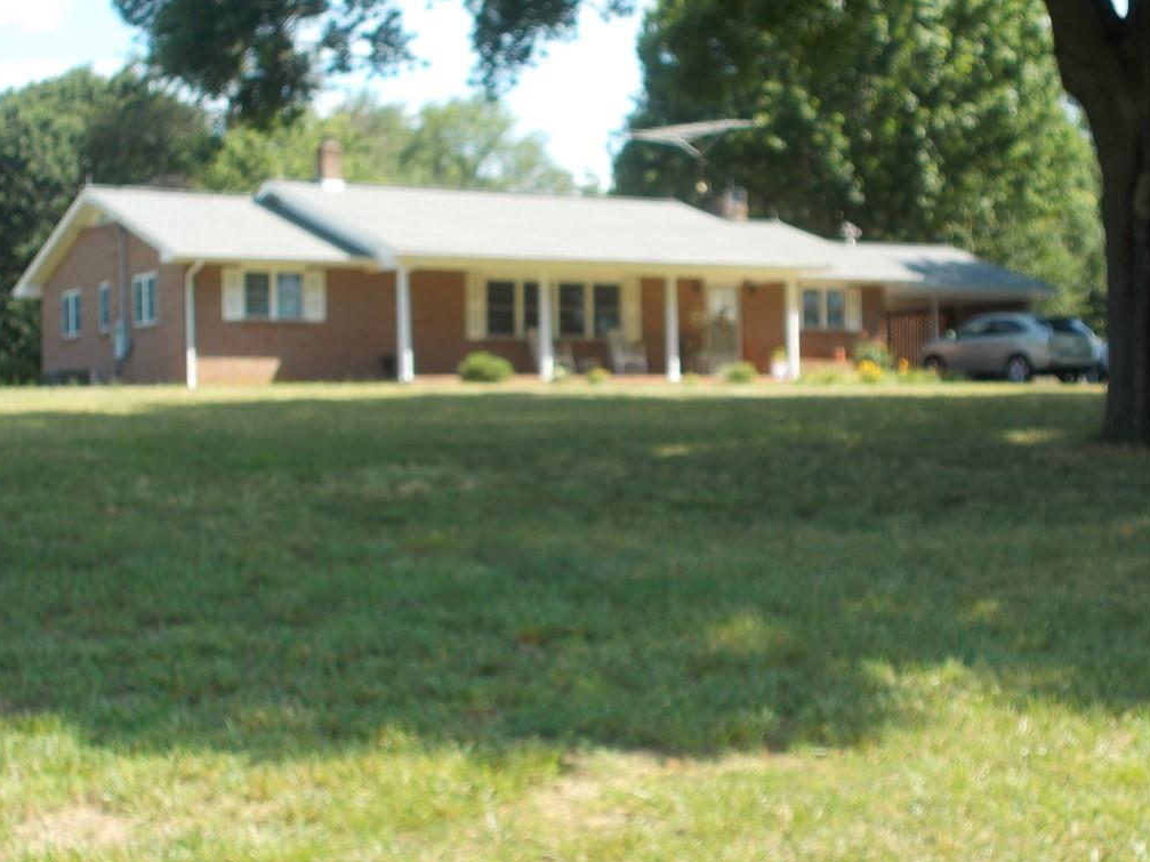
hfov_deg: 32.7
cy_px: 429
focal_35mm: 59
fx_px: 1960
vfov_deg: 24.8
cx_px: 570
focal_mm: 10.3
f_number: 4.9
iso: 80
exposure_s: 1/125
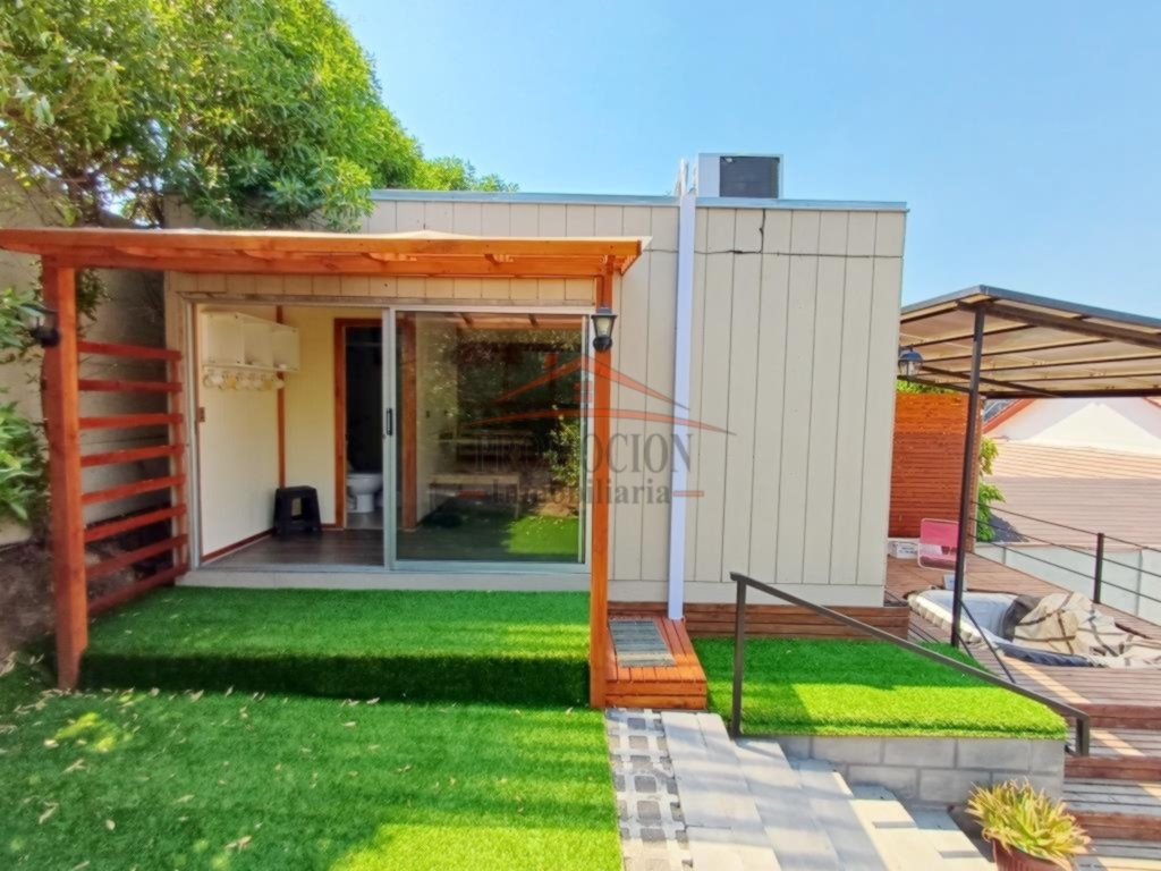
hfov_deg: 94.5
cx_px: 580
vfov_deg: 78.1
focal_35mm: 16
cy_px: 436
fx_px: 537
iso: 40
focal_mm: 1.64
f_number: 2.2
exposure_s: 1/754
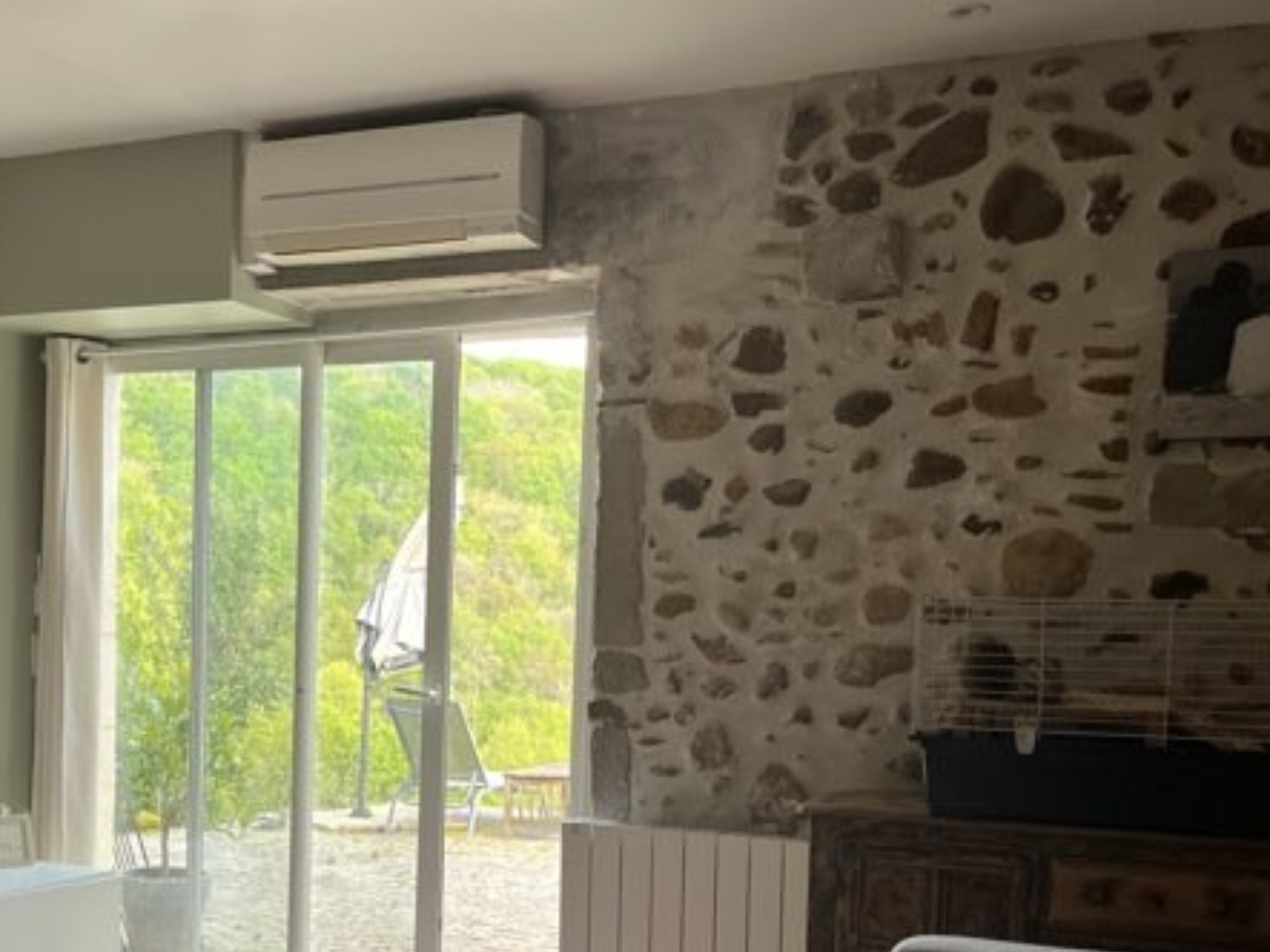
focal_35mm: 47
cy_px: 743
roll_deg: -0.2
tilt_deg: -4.4
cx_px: 330
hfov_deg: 39.4
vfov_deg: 30.2
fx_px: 1724
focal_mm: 5.1
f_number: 1.6
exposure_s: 1/121
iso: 100
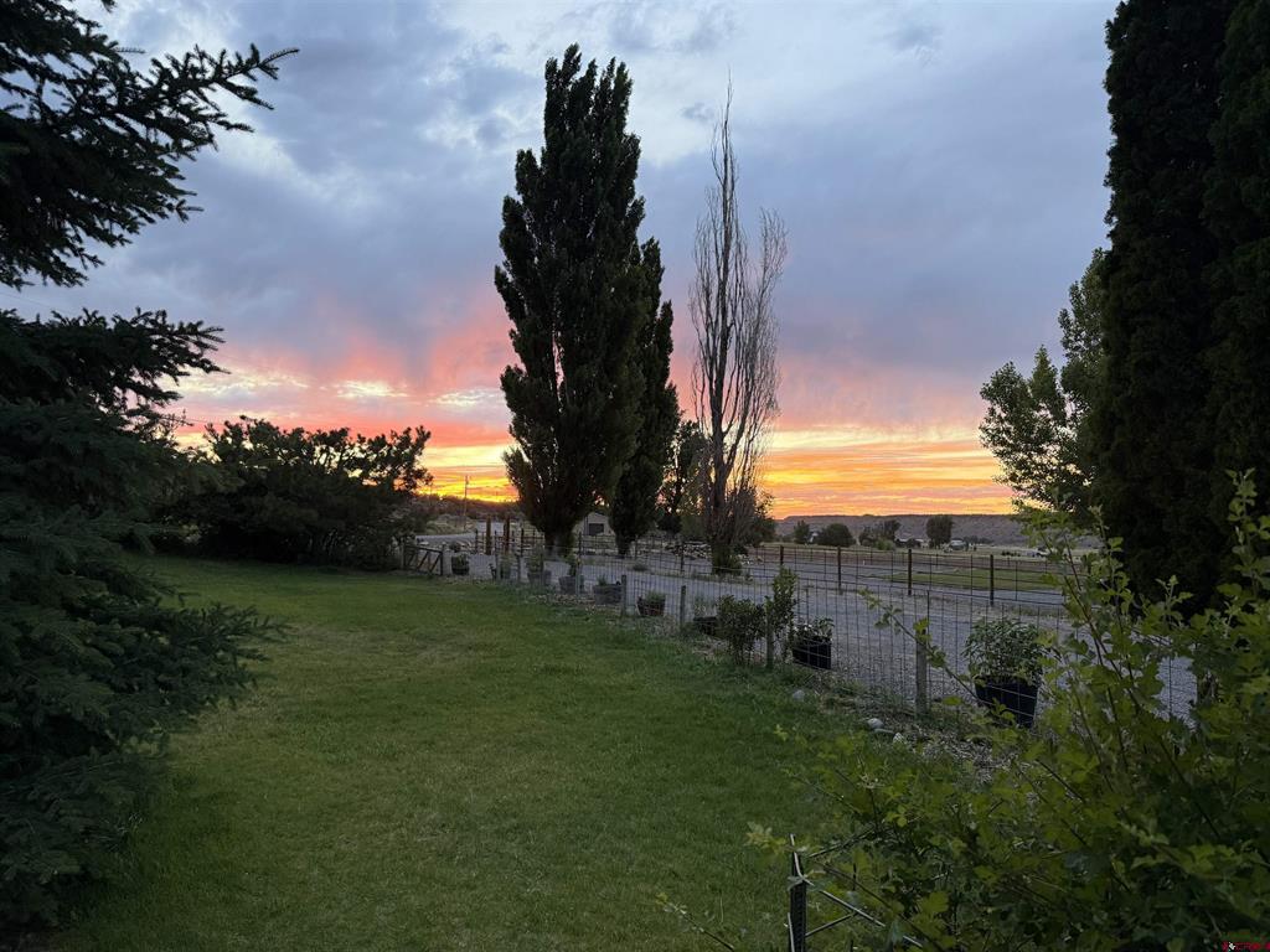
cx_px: 635
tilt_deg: +2.9
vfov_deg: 56.8
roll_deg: -0.6
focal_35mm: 24
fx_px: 881
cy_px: 476
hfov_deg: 71.6
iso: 320
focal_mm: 6.76
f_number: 1.78
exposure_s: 1/60
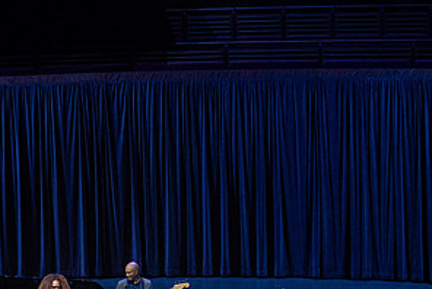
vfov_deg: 8.3
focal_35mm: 166
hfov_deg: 12.3
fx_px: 1994
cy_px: 166
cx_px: 41
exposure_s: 1/320
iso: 2500
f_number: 5.6
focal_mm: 70
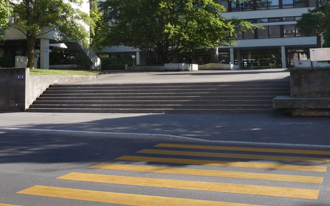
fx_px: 459
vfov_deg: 24.7
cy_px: 26
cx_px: 144
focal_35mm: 51
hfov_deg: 39.5
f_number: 3.3
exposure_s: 1/400
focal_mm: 4.7
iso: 100
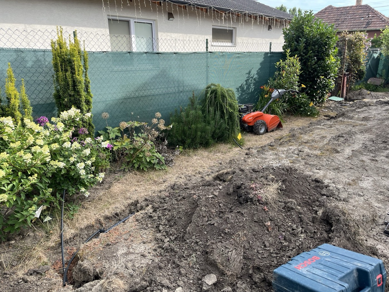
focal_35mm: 26
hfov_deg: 67.3
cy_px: 146
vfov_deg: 53.1
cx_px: 194
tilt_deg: -17.1
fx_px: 292
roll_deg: +1.6
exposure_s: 1/524
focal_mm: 5.1
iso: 50
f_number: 1.6
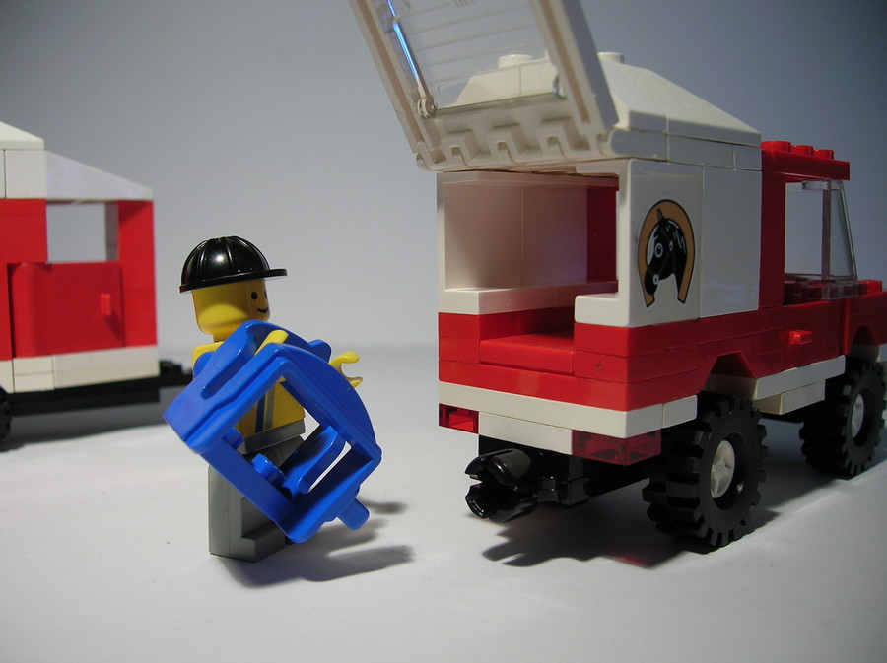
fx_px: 870
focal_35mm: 34
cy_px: 332
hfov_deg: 54.0
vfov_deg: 41.7
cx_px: 444
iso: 50
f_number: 2.9
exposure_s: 1/33
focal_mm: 5.7
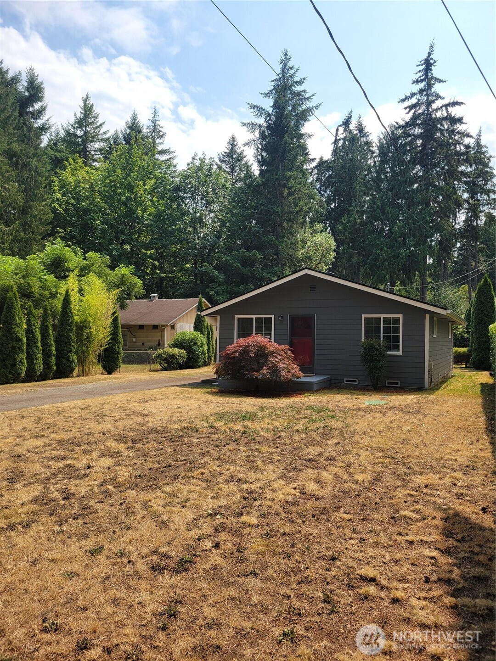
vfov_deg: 67.3
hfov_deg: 53.1
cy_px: 330
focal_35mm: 26
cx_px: 248
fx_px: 497
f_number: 1.8
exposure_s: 1/2198
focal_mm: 5.4
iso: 40
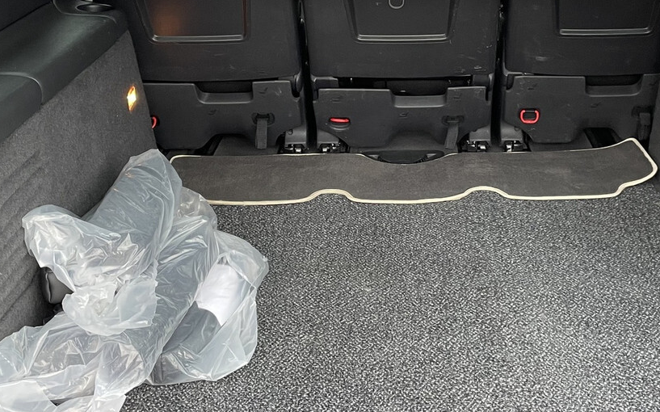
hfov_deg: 37.4
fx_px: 971
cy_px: 91
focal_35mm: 54
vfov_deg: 23.6
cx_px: 404
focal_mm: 4.2
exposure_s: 1/60
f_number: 1.6
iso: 160
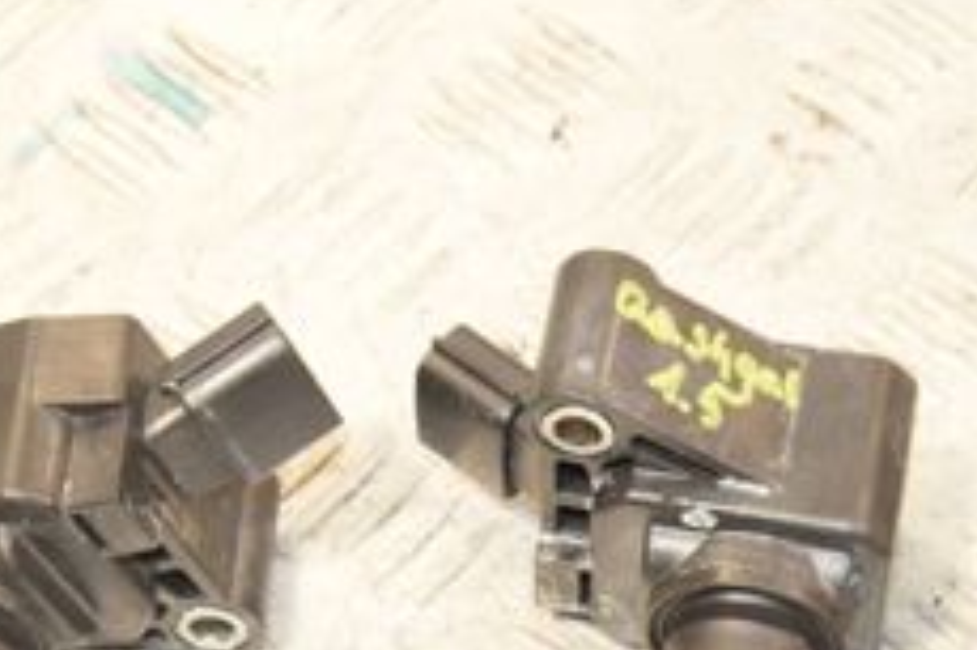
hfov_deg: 16.4
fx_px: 3390
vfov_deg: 10.8
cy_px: 743
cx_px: 650
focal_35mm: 125
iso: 1600
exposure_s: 1/200
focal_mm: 30
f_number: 6.3
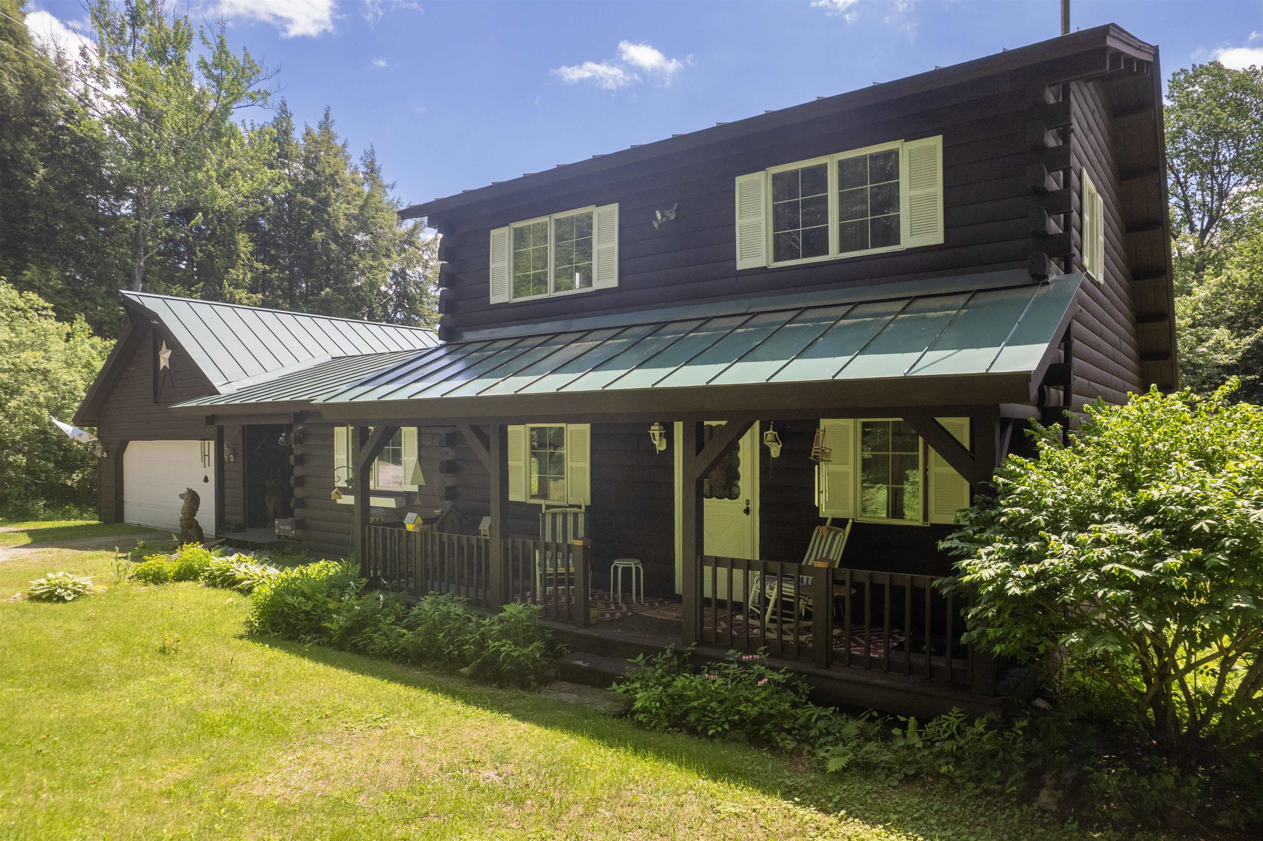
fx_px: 772
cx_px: 632
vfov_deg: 57.2
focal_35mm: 22
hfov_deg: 78.6
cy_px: 420
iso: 100
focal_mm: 8.38
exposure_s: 1/160
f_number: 2.8
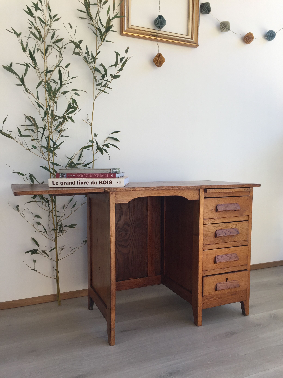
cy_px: 189
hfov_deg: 48.2
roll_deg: -0.4
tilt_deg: -3.2
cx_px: 142
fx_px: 316
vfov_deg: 61.7
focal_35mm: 29
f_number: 2.2
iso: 32
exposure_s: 1/197
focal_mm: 4.15
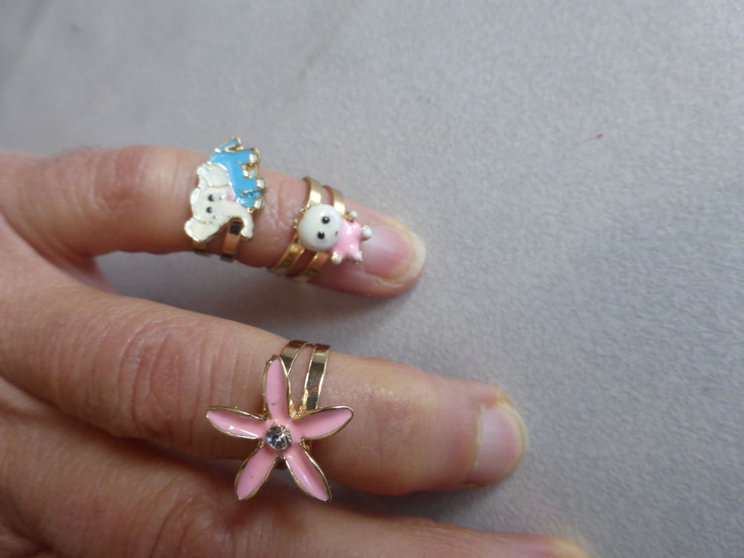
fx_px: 537
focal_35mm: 25
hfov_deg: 69.4
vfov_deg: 54.9
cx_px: 372
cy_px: 279
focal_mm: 4.3
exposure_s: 1/60
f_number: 3.3
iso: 200
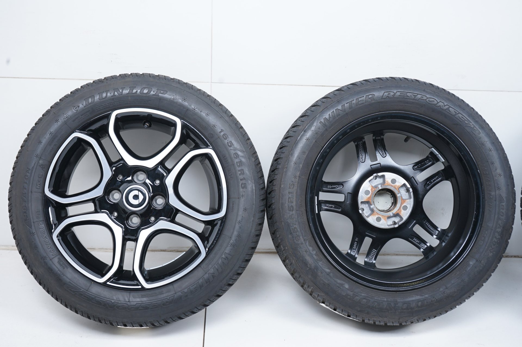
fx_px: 710
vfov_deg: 27.5
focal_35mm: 49
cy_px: 174
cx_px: 261
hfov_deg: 40.4
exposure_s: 1/125
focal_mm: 49
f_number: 7.1
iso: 250
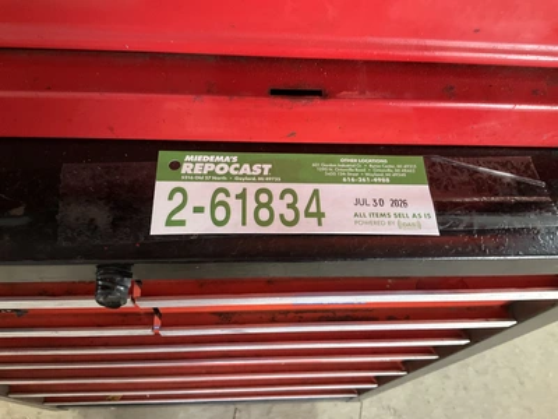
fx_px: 467
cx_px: 279
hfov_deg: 61.7
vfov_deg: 48.2
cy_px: 210
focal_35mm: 29
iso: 320
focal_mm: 3
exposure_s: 1/30
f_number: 1.8
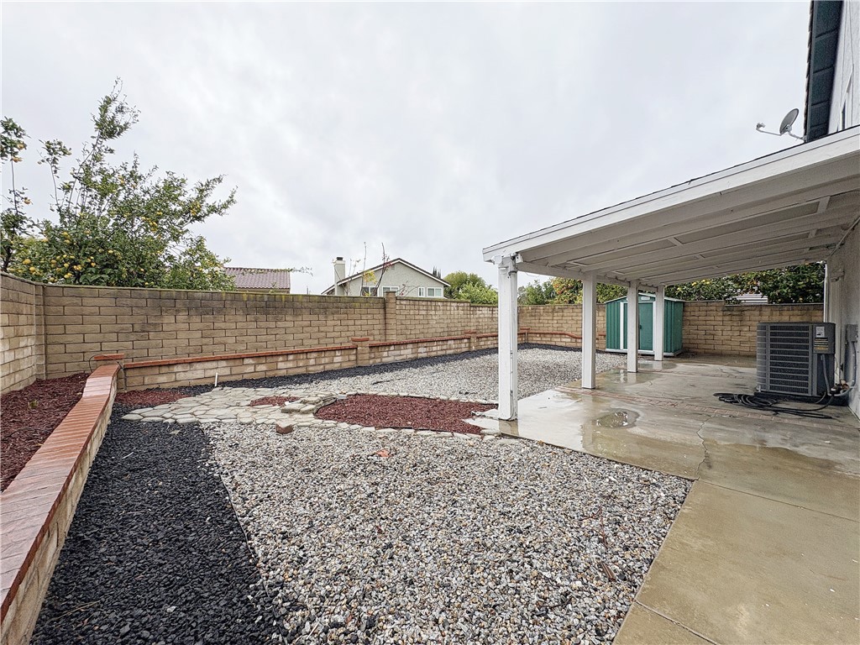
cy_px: 322
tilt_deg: -0.8
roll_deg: +0.7
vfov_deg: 85.7
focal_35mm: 14
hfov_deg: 102.1
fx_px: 348
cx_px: 430
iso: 40
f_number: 2.2
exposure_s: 1/980
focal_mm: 2.22
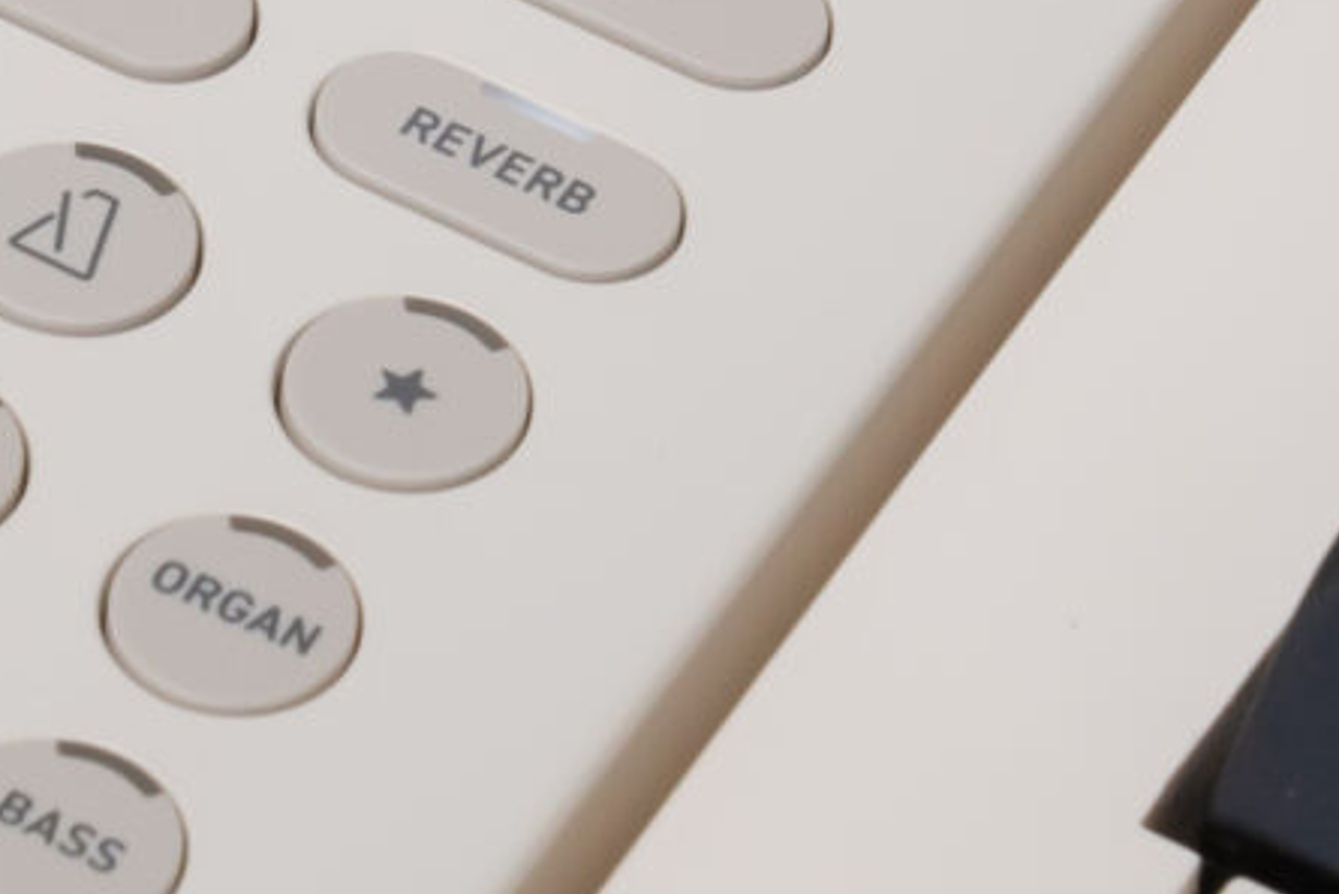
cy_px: 92
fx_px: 14993
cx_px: 340
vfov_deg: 3.4
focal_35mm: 403
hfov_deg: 5.1
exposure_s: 1/60
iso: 1250
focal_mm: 70
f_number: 13
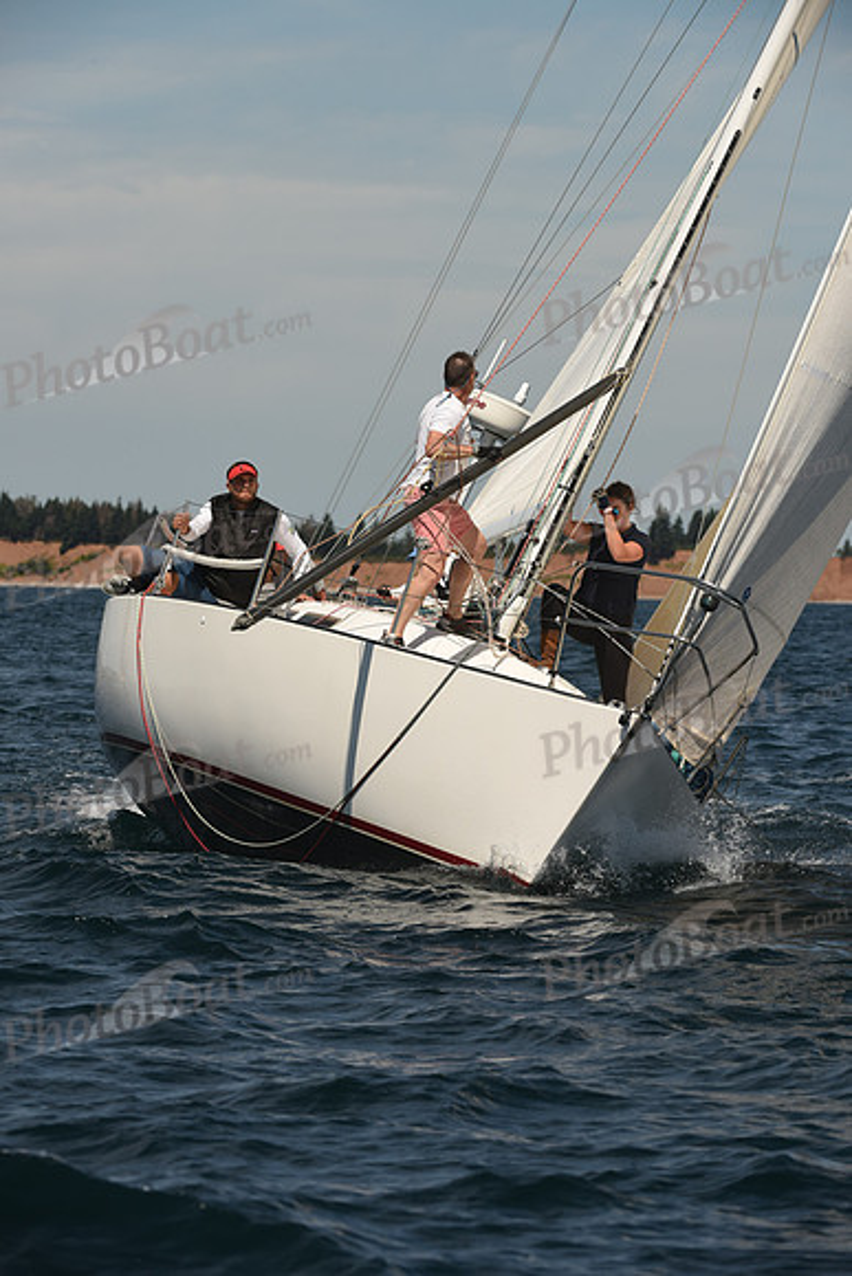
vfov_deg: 10.3
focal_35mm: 200
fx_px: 7095
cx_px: 426
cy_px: 638
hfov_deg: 6.9
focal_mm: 200
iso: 250
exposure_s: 1/1000
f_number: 7.1
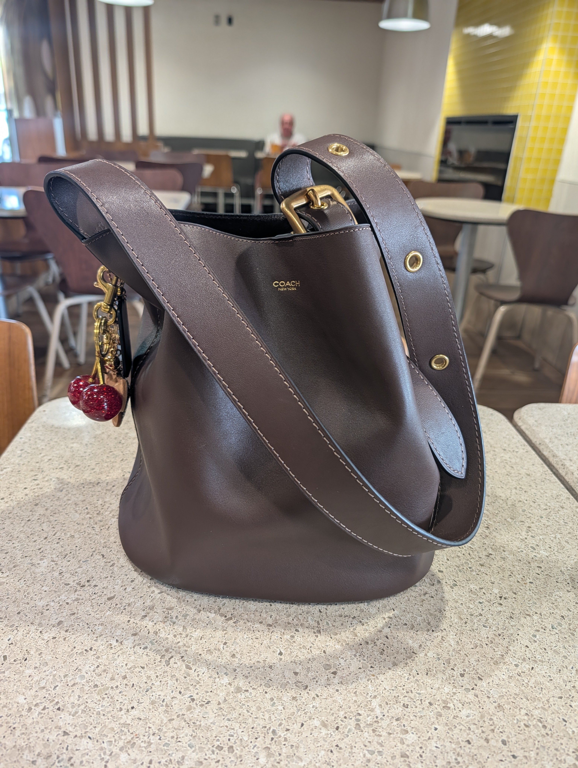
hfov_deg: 56.9
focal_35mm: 24
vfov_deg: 71.5
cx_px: 289
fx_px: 533
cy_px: 384
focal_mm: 6.9
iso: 20
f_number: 1.68
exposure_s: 1/41.9
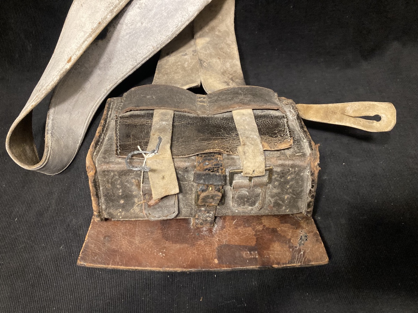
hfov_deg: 63.4
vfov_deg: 49.7
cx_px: 209
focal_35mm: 28
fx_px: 338
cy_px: 156
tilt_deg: -53.6
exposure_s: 1/25
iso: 400
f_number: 1.8
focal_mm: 3.99
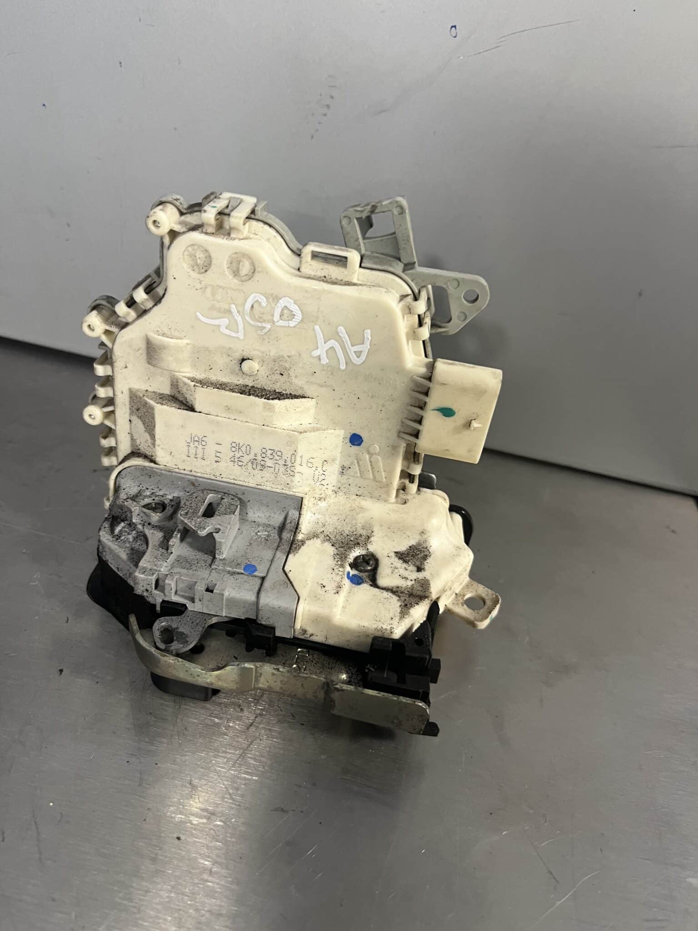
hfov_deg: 53.1
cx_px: 349
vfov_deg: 67.3
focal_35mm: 26
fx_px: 699
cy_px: 466
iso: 200
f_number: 1.6
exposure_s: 1/50
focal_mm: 5.1
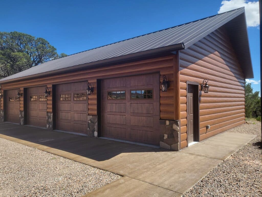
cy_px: 98
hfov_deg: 67.3
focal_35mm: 26
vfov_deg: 53.1
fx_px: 197
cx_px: 131
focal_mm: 4.25
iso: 50
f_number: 1.8
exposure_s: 1/1376
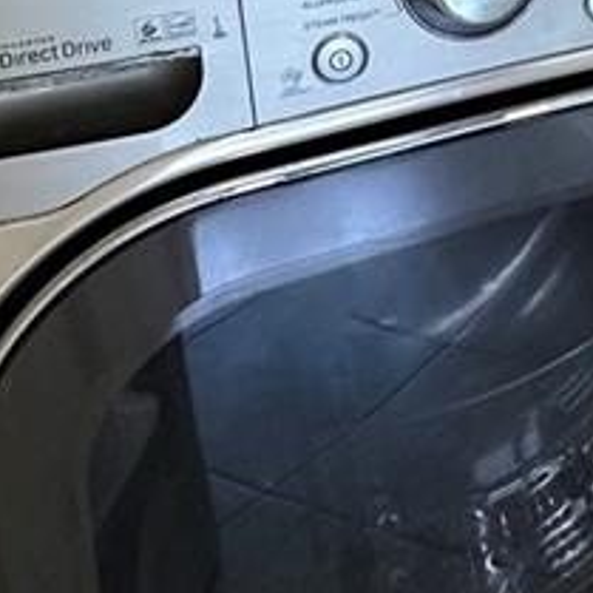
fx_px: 1376
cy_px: -312
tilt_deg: -13.6
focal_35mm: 71
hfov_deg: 21.9
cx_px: 766
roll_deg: -0.1
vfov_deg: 20.6
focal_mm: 2.22
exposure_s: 1/60
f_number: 2.2
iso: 320
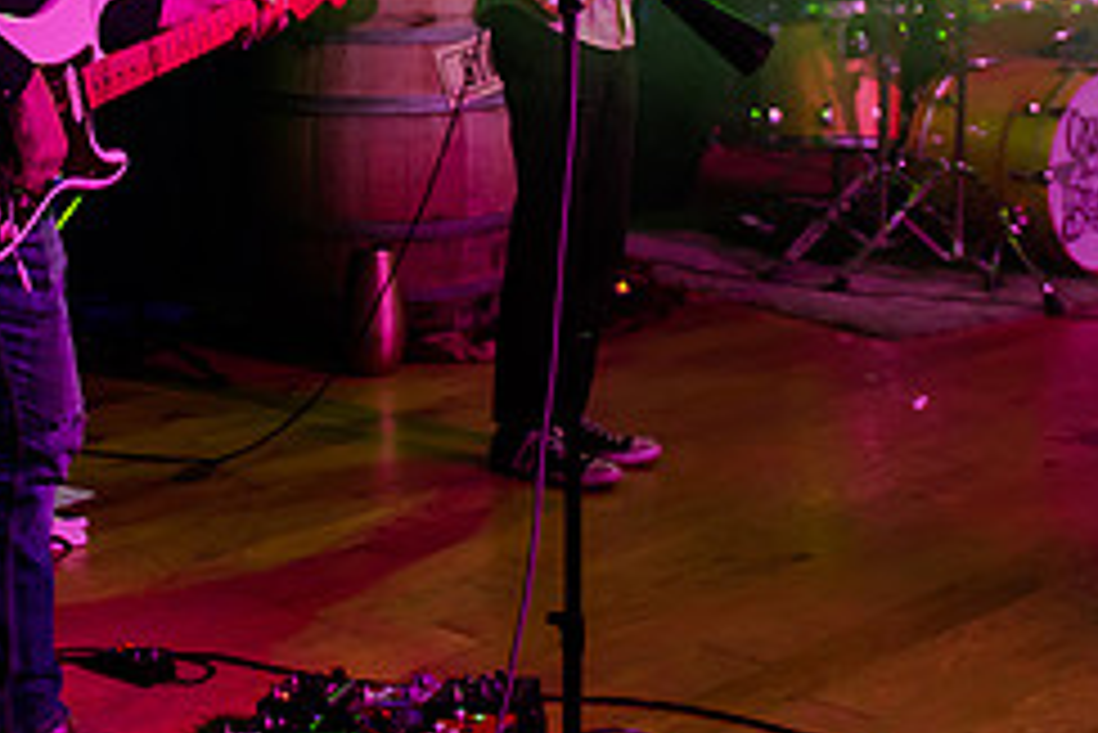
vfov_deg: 16.3
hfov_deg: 24.4
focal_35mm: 82
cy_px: -19
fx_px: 2502
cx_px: 228
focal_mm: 24
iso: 500
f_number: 2.8
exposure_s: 1/25
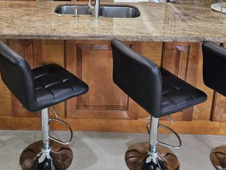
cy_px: 19
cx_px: 78
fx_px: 294
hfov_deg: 41.6
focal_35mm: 45
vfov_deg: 30.8
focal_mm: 6.3
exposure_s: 1/120
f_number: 1.7
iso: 400
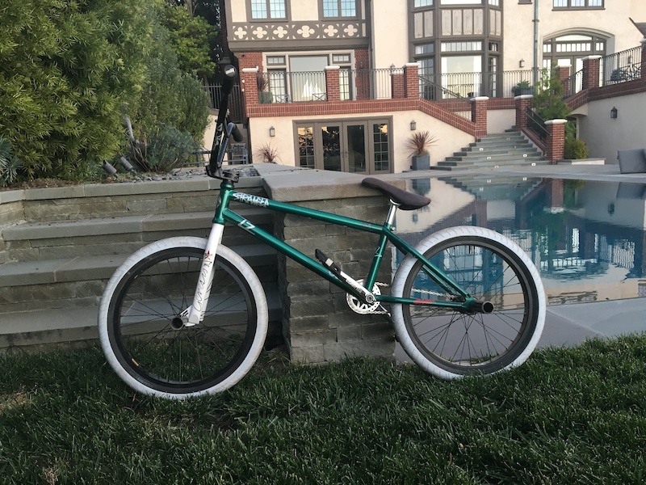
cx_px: 323
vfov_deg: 48.2
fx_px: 541
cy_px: 242
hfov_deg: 61.7
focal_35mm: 29
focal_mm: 4.15
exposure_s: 1/30
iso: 32
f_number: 2.2
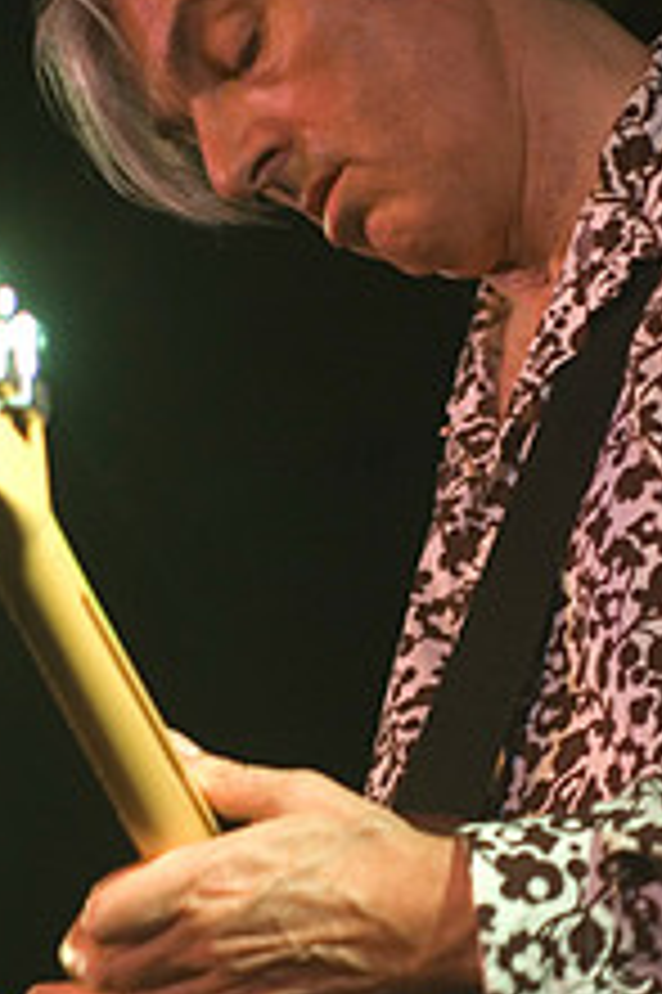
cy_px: 661
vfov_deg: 9.6
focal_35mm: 214
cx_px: 277
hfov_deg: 6.4
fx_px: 5912
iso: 800
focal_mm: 70
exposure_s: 1/40
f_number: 2.8
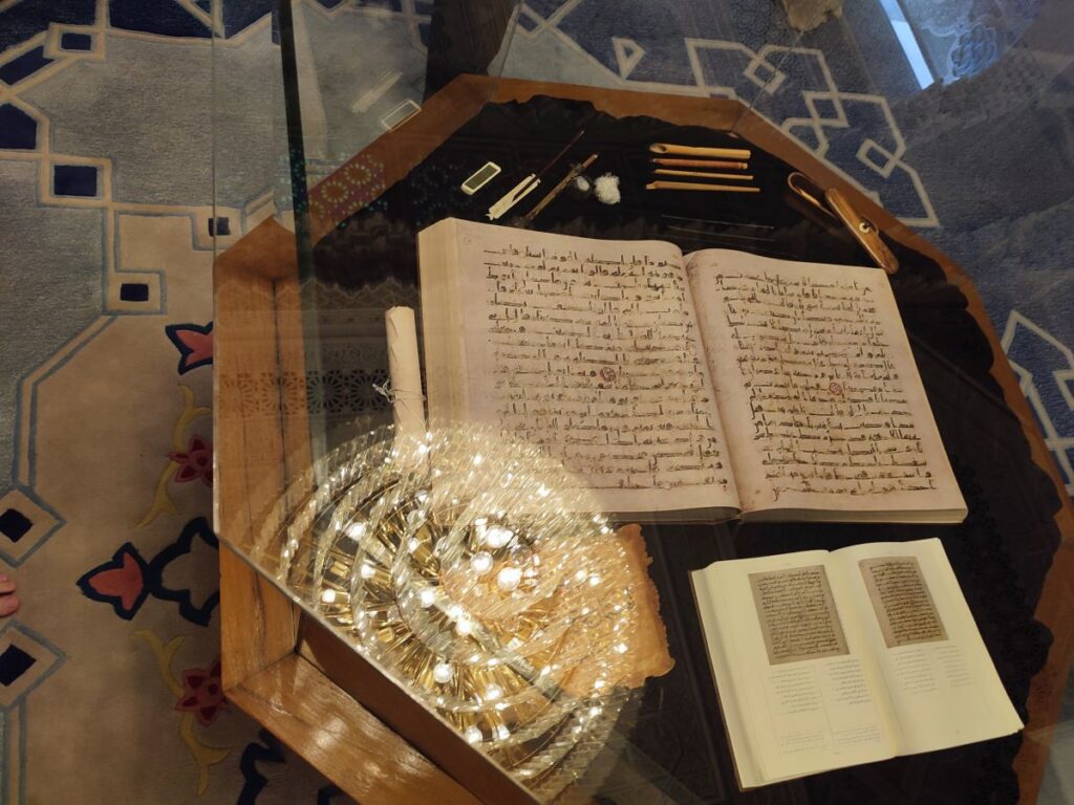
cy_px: 402
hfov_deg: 69.4
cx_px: 537
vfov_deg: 54.9
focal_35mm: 25
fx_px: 776
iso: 282
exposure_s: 1/33
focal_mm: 6.04
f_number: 1.9
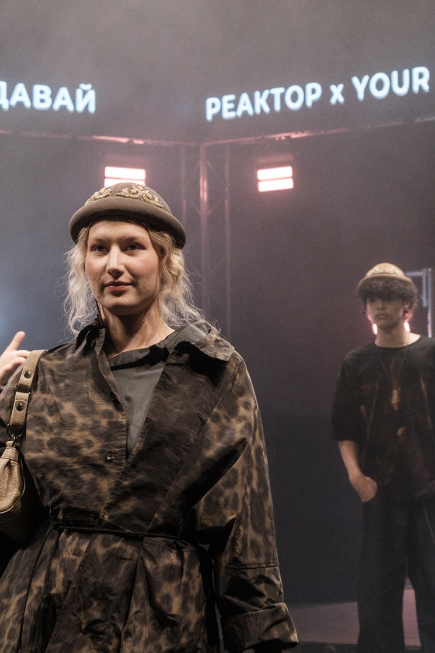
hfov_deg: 10.8
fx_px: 2301
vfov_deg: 16.1
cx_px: 101
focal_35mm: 127
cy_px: 238
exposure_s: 1/100
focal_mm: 42.4
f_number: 5
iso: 1600
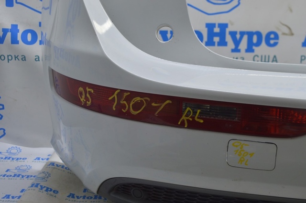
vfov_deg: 28.9
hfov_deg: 42.4
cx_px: 153
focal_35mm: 46
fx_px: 395
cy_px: 102
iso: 400
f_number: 5.6
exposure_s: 1/25
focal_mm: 31
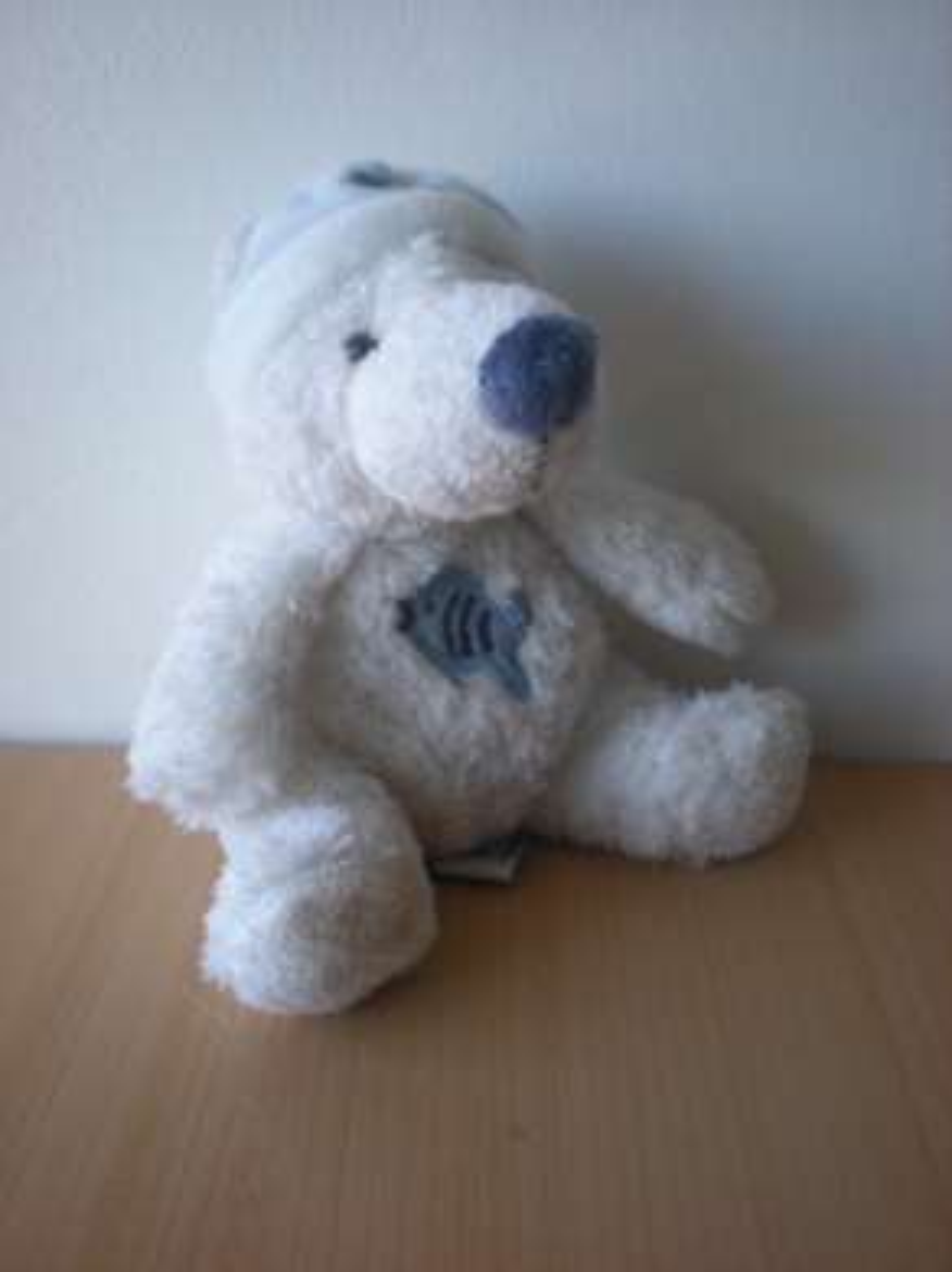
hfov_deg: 37.7
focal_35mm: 38
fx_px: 1395
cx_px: 476
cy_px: 636
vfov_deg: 49.0
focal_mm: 6.3
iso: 91
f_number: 3.1
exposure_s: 1/60
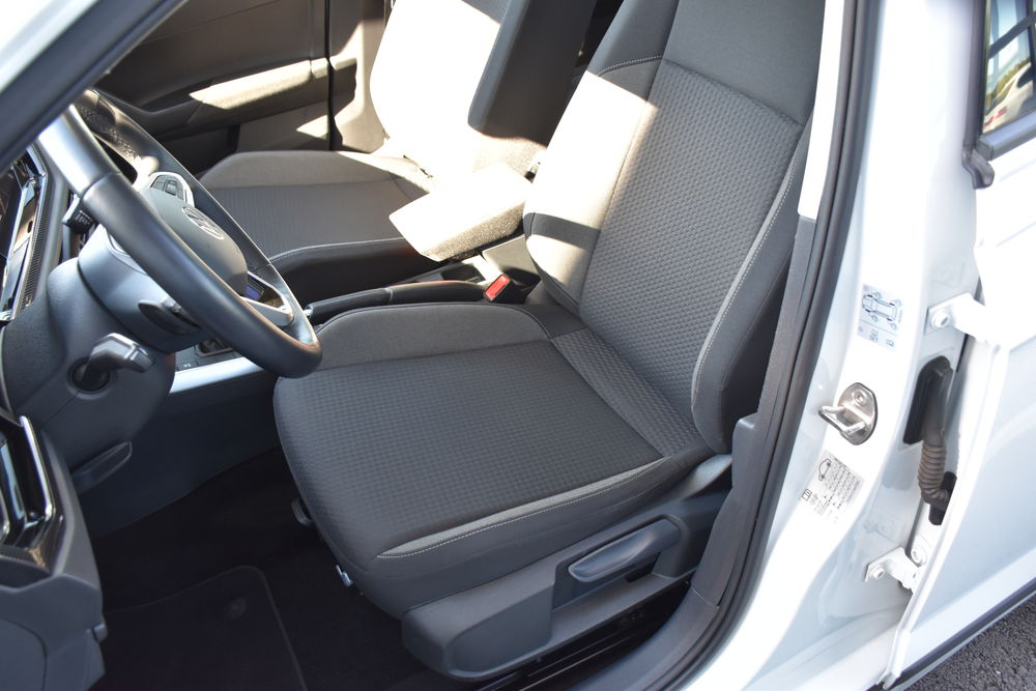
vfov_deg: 43.6
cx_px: 518
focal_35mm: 30
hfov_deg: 61.9
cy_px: 346
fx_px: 863
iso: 560
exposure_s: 1/60
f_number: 4
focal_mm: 20
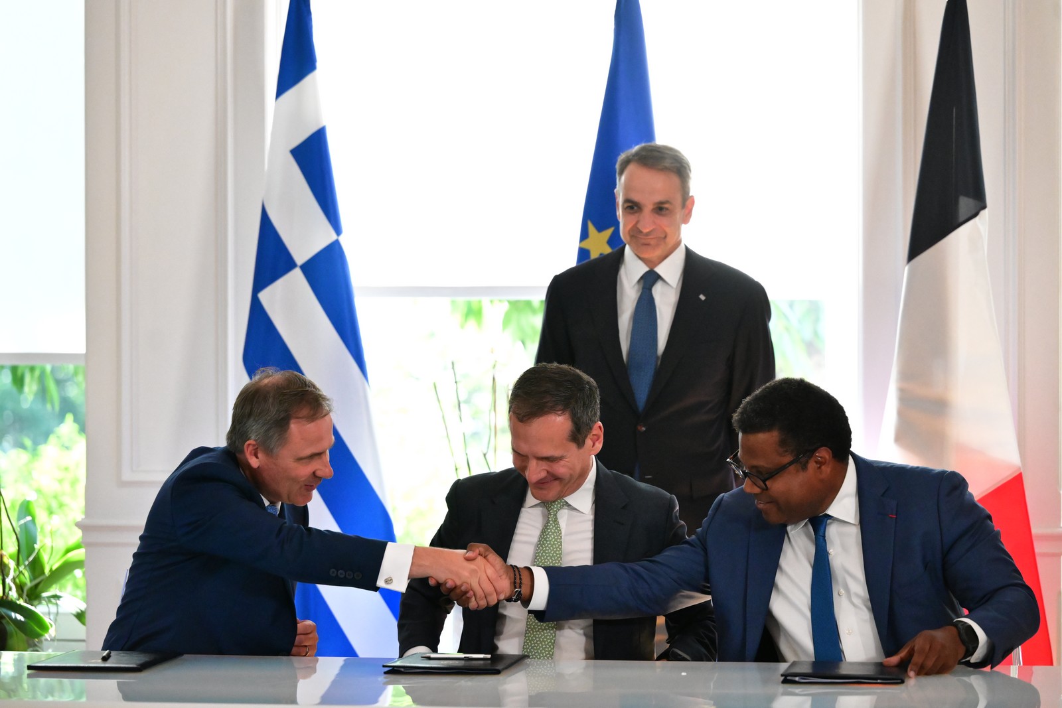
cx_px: 531
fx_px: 3688
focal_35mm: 125
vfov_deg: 11.0
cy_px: 354
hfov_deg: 16.4
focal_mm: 125
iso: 10000
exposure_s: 1/1600
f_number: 3.5
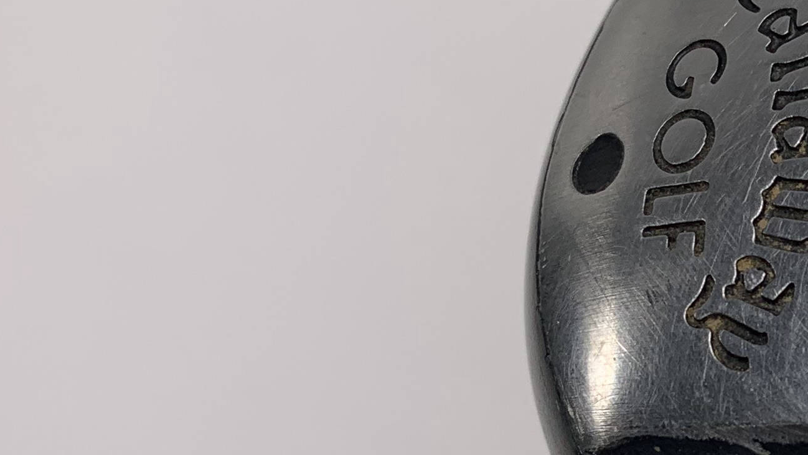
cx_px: 1068
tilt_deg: -73.1
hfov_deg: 21.7
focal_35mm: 88
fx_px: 1885
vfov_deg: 13.7
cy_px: 290
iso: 25
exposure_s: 1/344
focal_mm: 4.25
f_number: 1.8
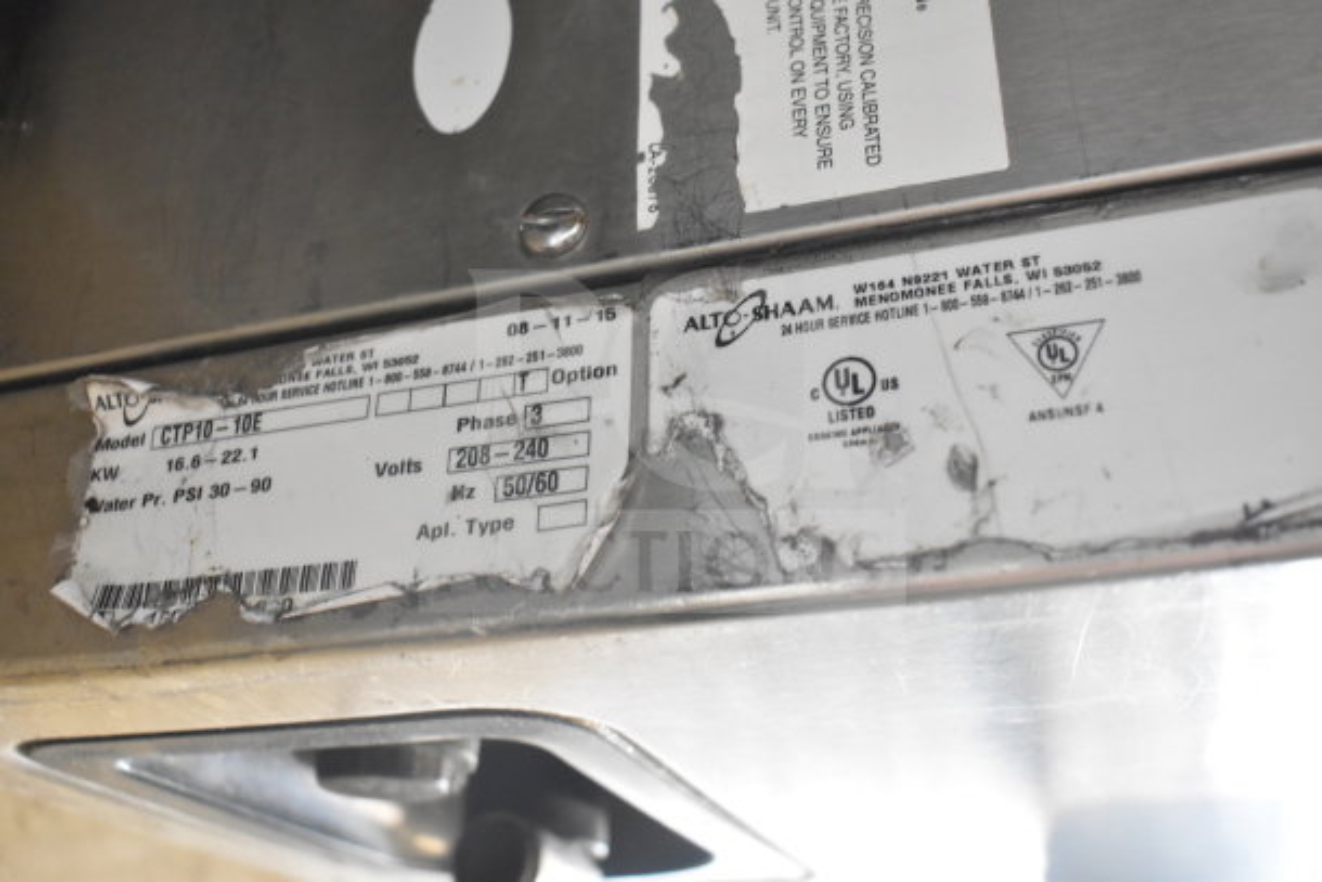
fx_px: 1432
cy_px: 441
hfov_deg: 49.5
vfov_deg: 34.2
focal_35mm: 39
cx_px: 661
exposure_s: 1/40
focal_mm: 26
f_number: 4
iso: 3200
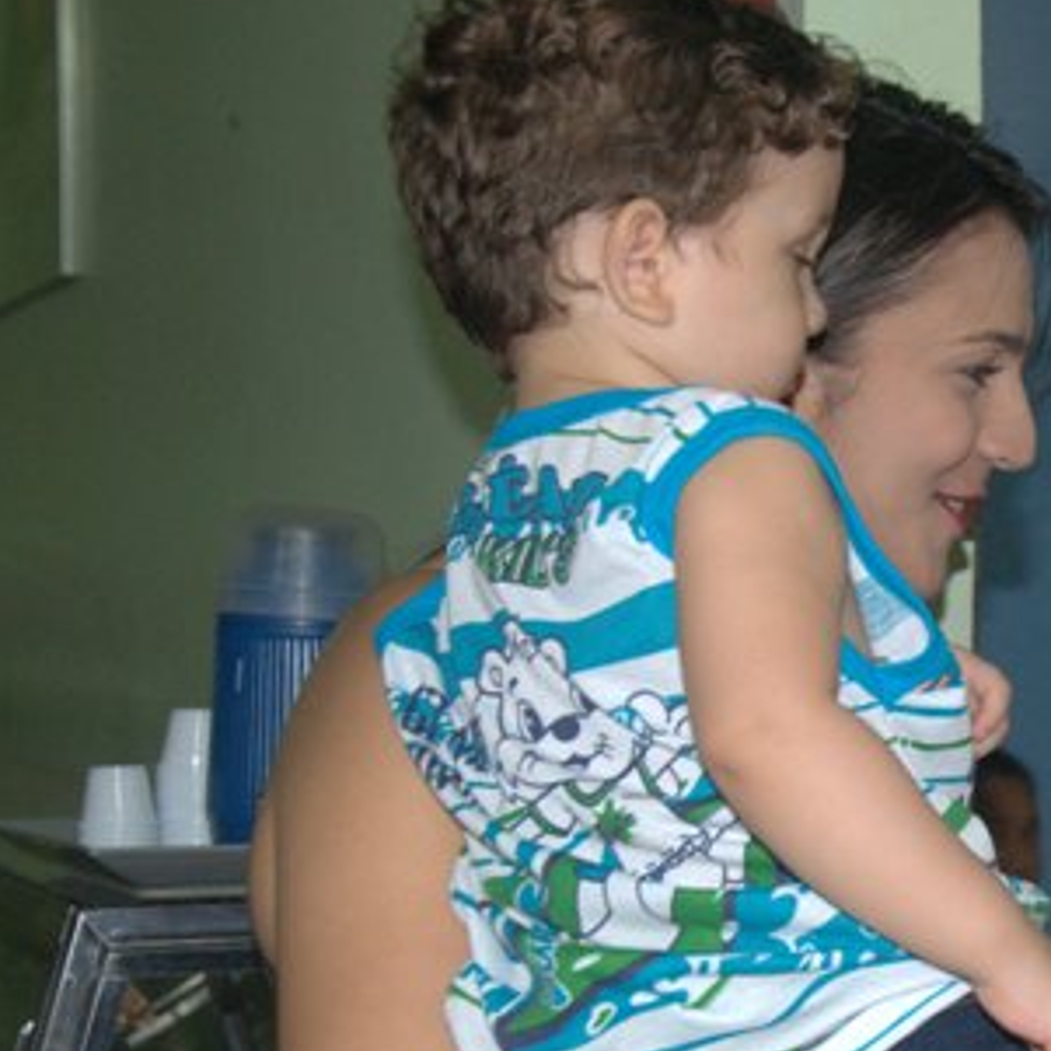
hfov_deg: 18.5
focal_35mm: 92
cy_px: 670
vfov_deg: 18.8
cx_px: 967
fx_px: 3160
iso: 800
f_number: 4.2
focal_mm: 34
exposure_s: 1/60
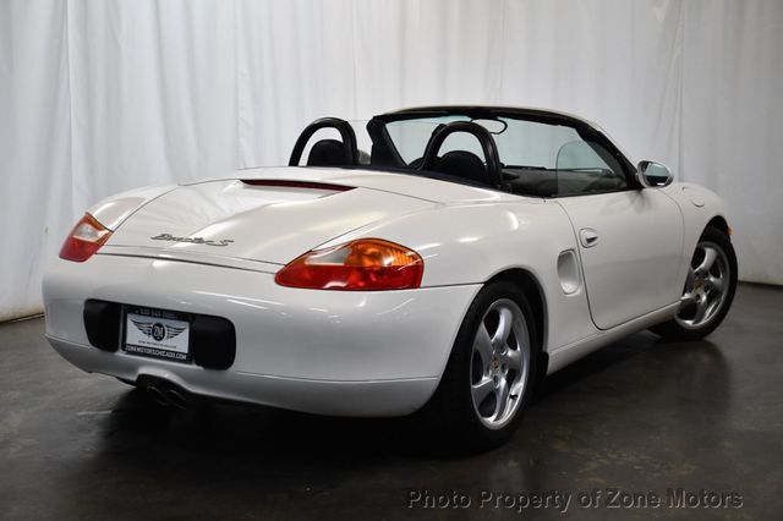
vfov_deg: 25.0
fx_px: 1174
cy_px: 260
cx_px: 392
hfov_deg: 36.9
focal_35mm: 54
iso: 800
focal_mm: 36
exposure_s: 1/160
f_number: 4.8
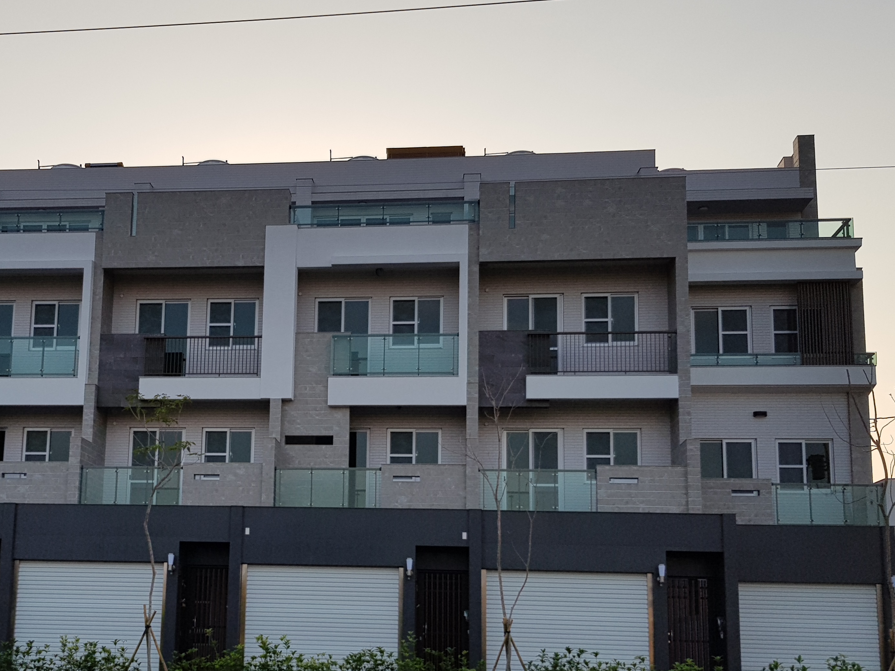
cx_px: 300
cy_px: 448
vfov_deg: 37.3
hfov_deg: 48.2
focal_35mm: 38
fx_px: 982
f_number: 1.7
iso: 40
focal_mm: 4.3
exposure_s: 1/1560
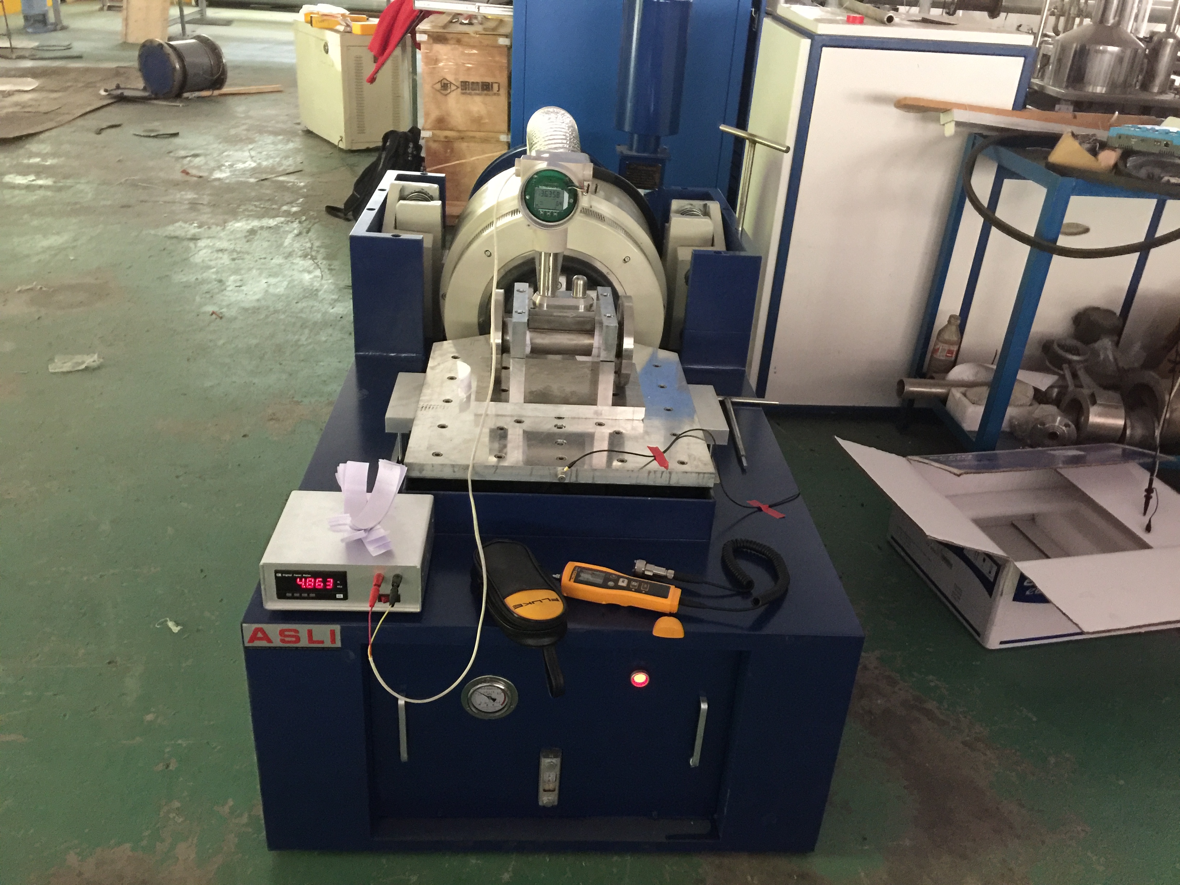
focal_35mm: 29
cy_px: 442
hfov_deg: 61.7
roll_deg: -5.1
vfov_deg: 48.2
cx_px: 590
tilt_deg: -27.1
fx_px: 989
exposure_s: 1/8
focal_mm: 4.15
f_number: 2.2
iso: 160
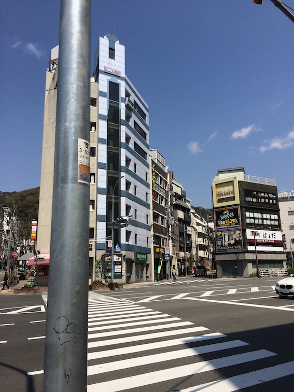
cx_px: 147
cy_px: 196
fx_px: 328
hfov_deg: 48.2
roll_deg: +1.4
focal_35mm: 29
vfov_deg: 61.7
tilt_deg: +11.5
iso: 40
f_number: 2.2
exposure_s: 1/4566
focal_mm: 4.15
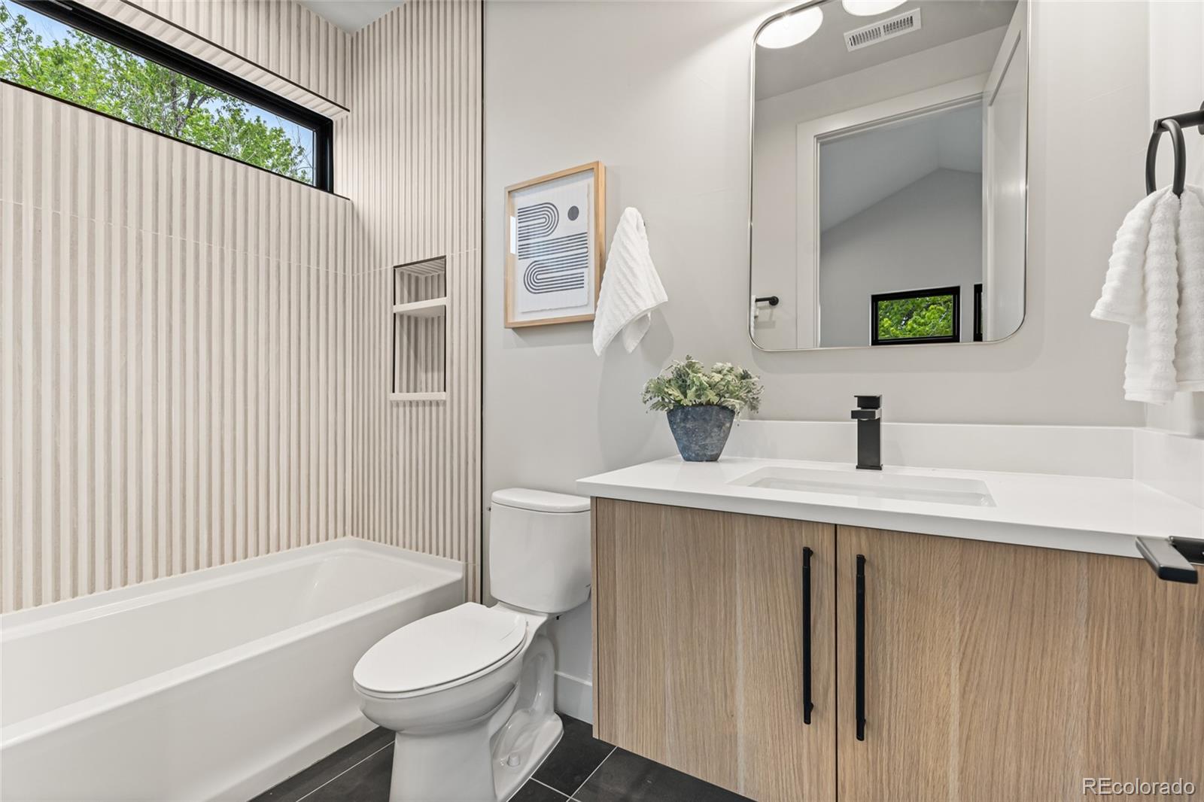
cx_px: 602
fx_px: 535
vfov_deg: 73.7
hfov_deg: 96.7
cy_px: 401
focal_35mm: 16
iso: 500
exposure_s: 1/6
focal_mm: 16
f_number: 8
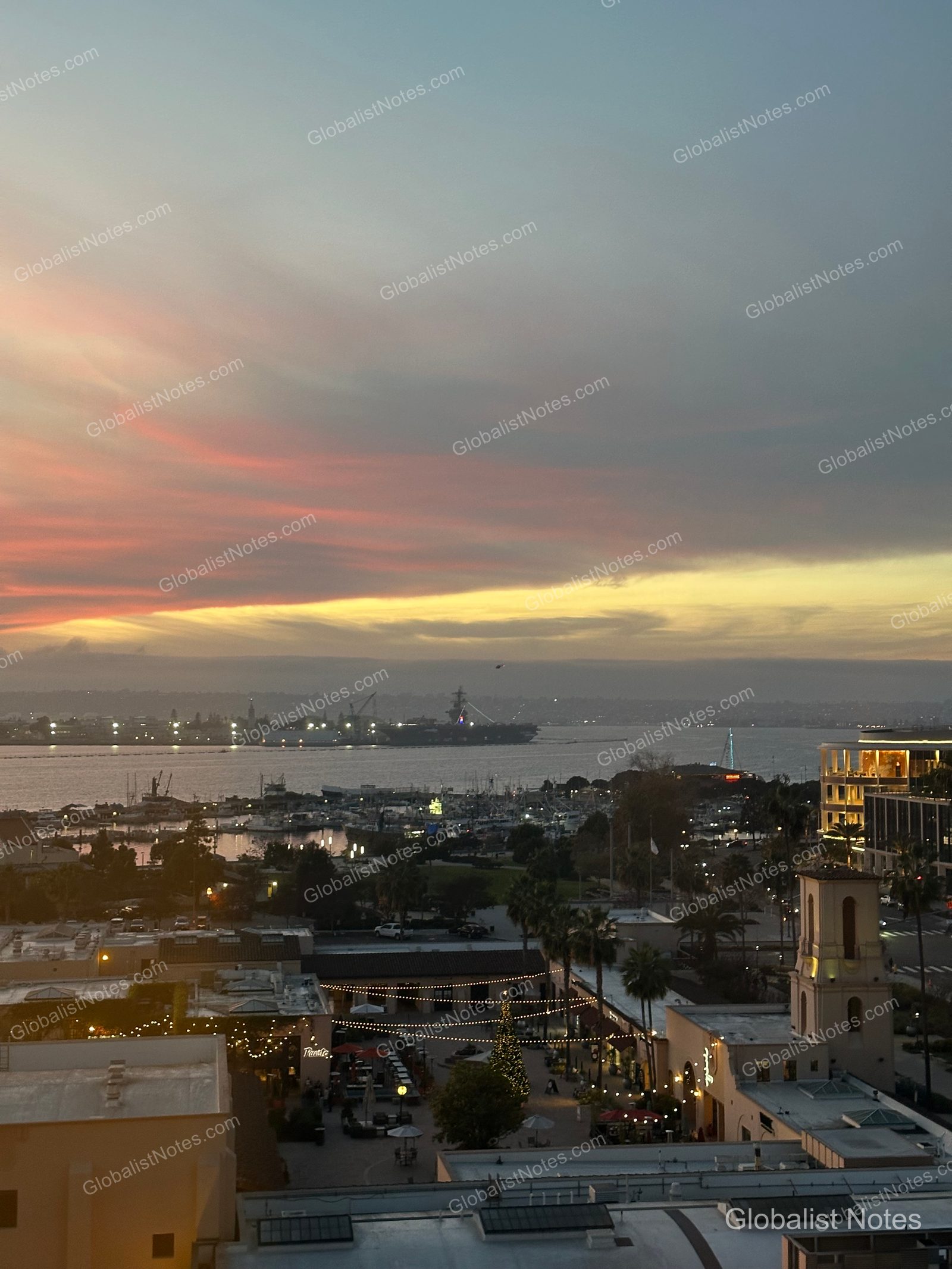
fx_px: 1760
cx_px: 476
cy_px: 634
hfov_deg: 30.3
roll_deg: -1.2
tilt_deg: +2.9
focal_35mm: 48
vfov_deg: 39.7
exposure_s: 1/60
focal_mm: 6.86
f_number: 1.78
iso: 160
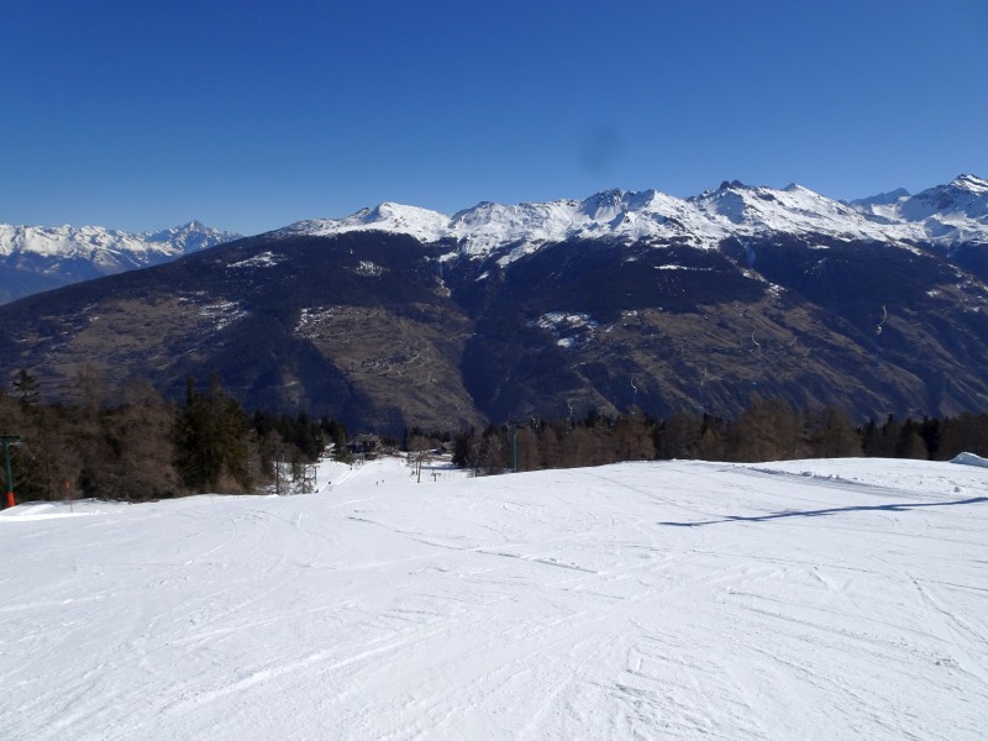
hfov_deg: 71.6
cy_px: 370
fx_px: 685
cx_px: 494
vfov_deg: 56.8
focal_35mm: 24
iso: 80
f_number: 4
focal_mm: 4.1
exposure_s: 1/2000
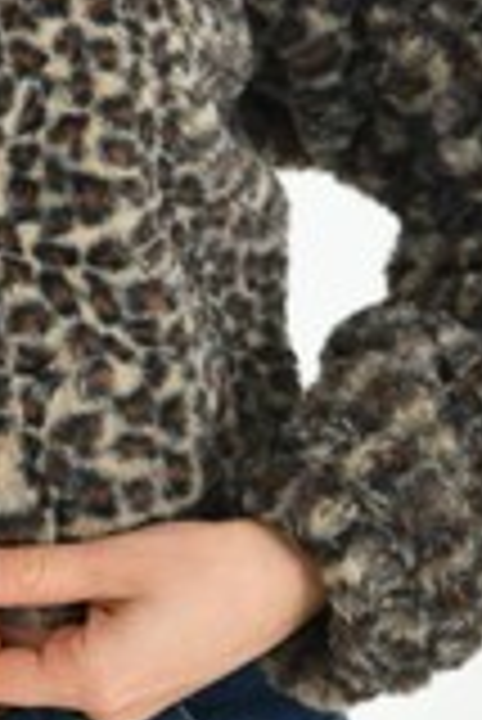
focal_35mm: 229
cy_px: 18
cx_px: -162
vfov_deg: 8.9
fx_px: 4589
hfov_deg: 6.0
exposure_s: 1/125
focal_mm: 68
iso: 160
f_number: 5.6
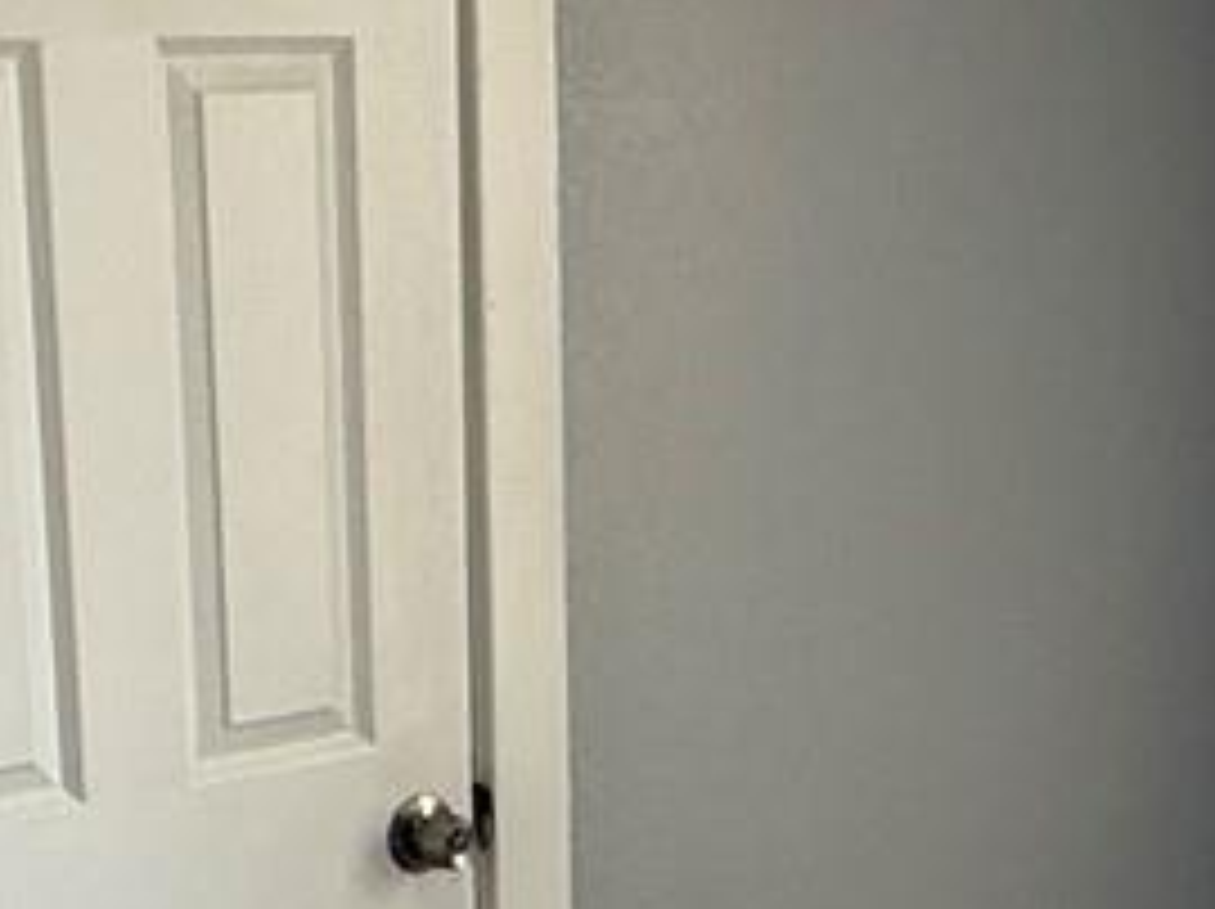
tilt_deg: -13.5
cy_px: 819
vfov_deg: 17.5
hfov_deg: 23.6
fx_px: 2911
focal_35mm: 83
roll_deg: +2.6
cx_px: 531
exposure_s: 1/121
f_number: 2.2
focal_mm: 2.22
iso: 160
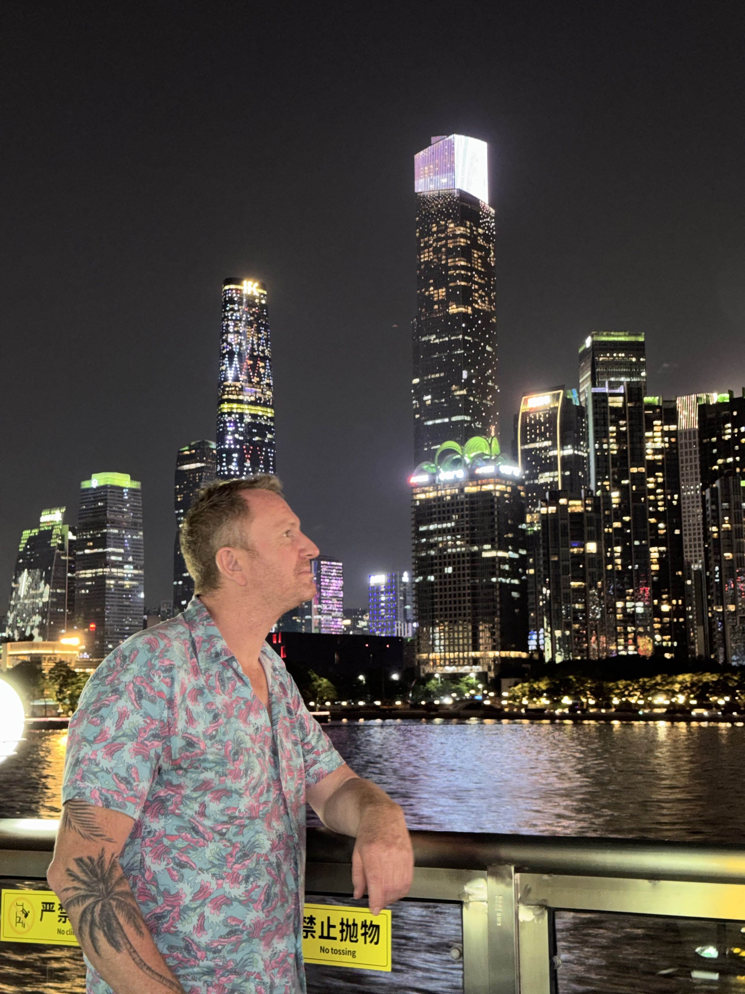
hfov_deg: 30.3
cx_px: 372
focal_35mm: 48
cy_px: 497
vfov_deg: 39.7
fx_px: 1377
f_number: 1.78
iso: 125
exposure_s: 1/5
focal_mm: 6.76
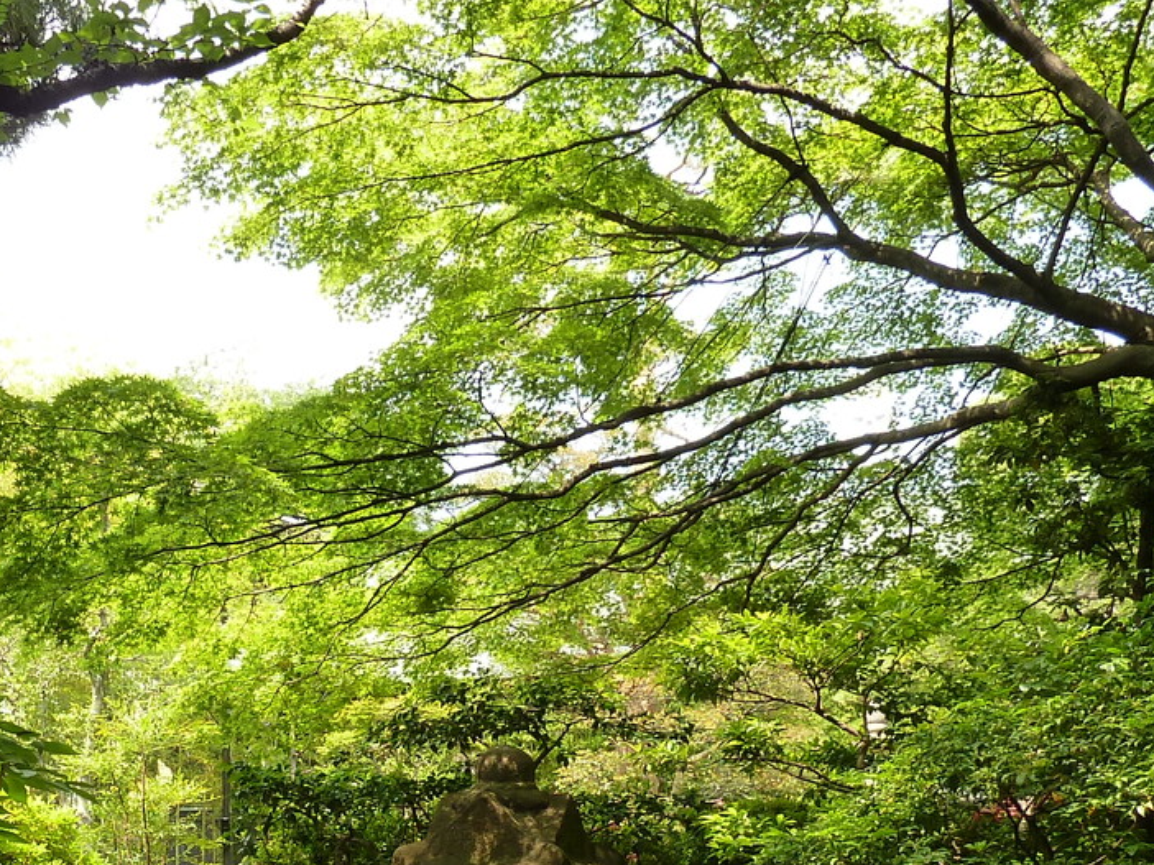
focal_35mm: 57
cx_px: 197
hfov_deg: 32.7
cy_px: 947
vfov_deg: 24.0
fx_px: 1900
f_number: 4
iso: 125
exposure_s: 1/100
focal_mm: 4.1
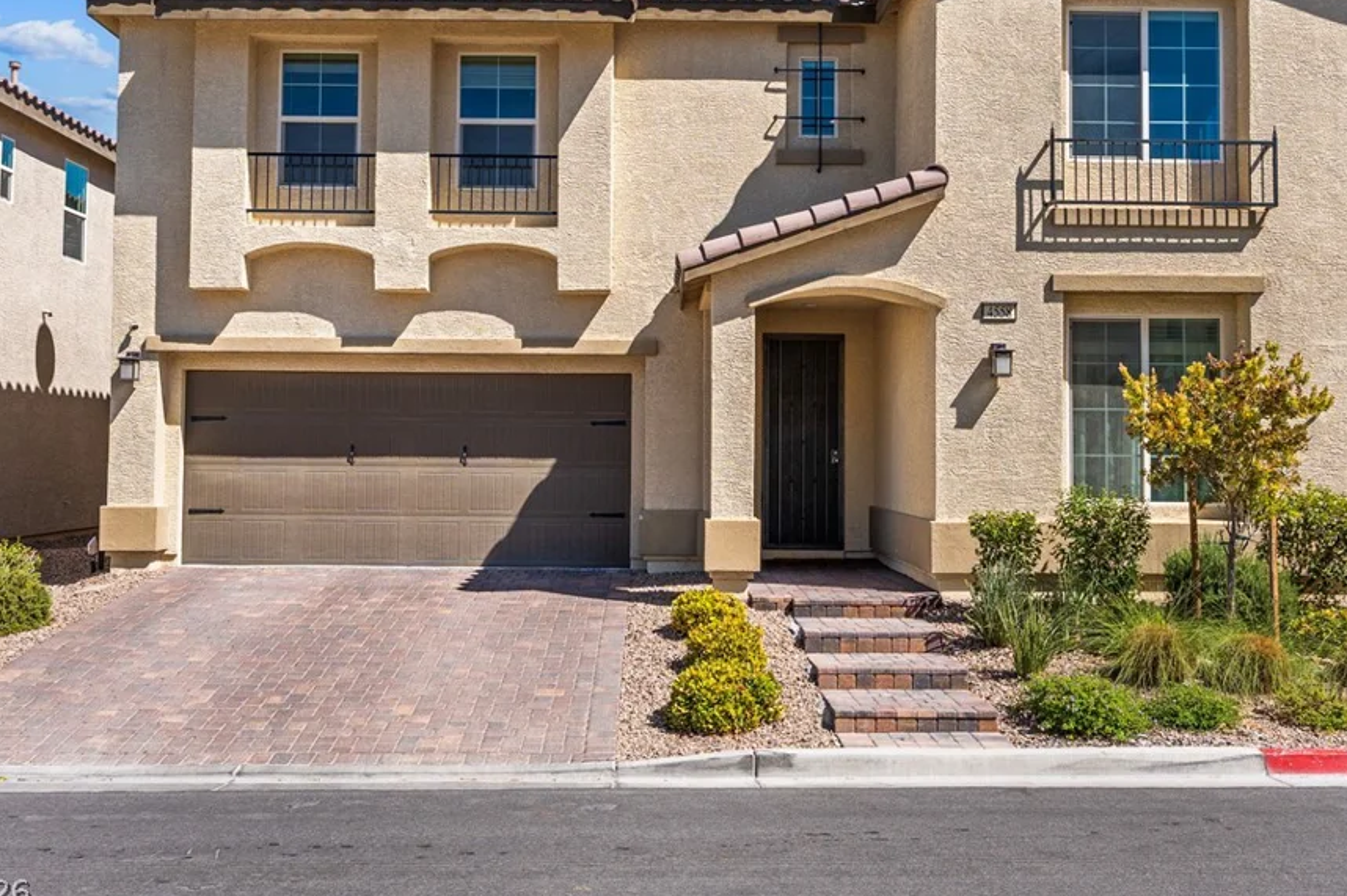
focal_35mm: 37
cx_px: 678
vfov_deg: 35.8
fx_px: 1384
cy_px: 380
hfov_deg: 51.9
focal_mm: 21
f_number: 9
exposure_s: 1/8000
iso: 400
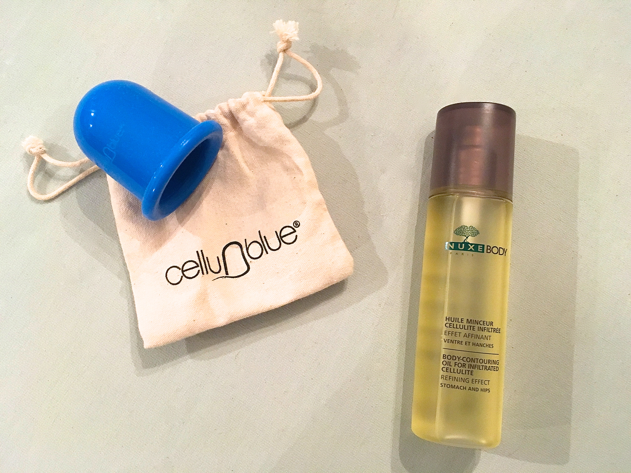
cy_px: 236
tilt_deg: -82.6
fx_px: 529
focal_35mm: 29
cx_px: 316
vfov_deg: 48.2
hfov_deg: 61.7
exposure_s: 1/20
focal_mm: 4.15
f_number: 2.2
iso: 200
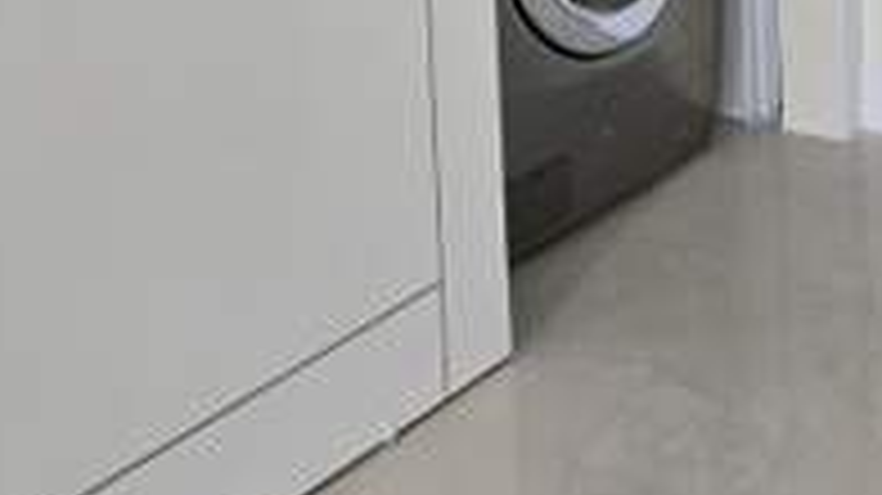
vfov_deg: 13.1
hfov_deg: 25.5
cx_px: 688
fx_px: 1917
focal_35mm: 82
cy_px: -441
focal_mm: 5.4
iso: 80
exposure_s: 1/120
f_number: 1.8
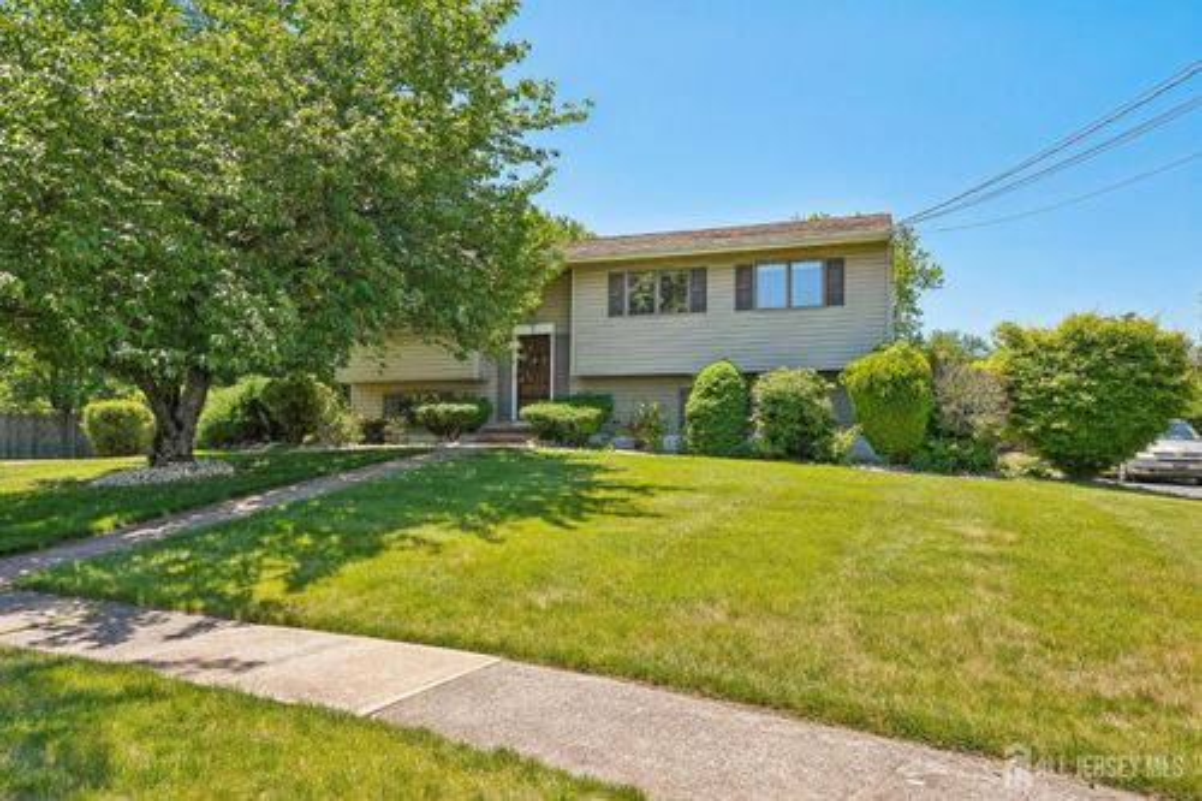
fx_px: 801
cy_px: 400
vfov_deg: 53.1
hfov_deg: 73.8
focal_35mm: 24
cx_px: 601
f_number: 11
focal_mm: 24
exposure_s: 1/500
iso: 800
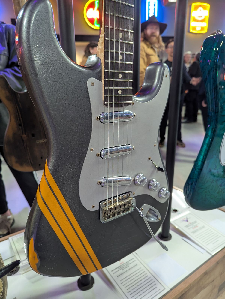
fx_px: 207
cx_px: 112
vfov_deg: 71.5
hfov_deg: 56.9
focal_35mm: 24
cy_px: 150
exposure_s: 1/60
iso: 646
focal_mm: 6.81
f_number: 1.85
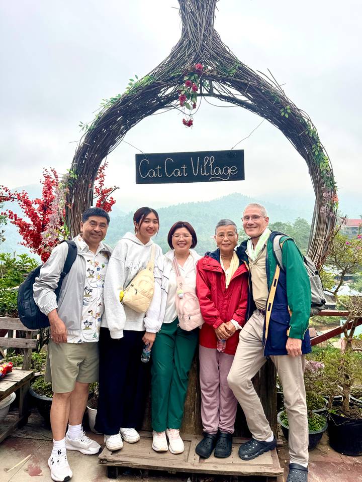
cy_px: 241
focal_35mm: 24
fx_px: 335
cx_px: 181
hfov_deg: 56.8
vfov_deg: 71.6
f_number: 1.78
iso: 80
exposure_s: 1/756
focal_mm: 6.76
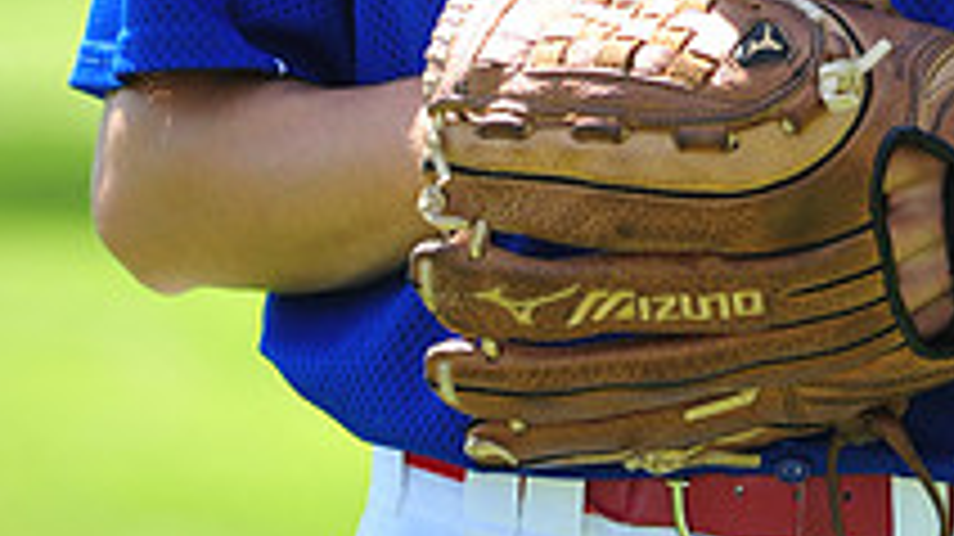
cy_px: -622
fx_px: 14513
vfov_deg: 2.1
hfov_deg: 3.8
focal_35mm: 574
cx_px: 720
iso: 200
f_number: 4.5
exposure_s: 1/400
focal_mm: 200
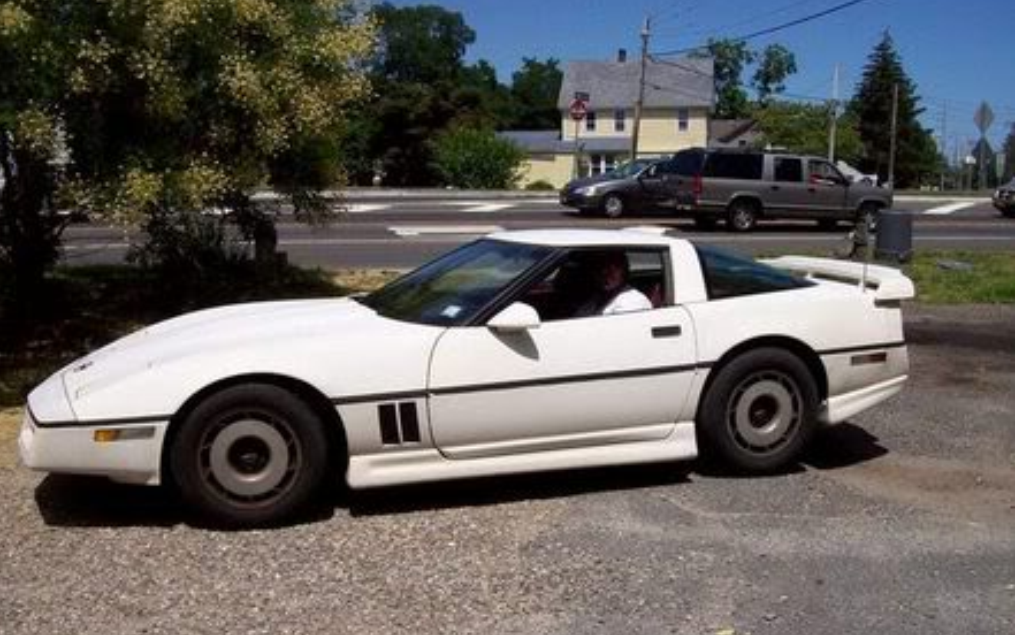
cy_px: 341
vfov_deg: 32.8
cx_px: 498
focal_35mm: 39
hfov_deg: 50.4
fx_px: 1079
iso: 80
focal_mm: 6
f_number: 4.8
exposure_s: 1/1401
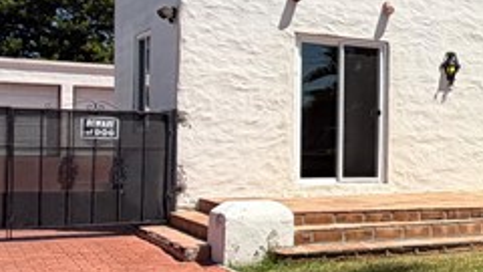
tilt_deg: -0.1
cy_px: 149
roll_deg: -0.6
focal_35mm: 65
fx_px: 832
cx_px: 733
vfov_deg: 18.5
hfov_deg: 24.7
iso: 20
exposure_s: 1/770
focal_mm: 2.22
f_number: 2.2
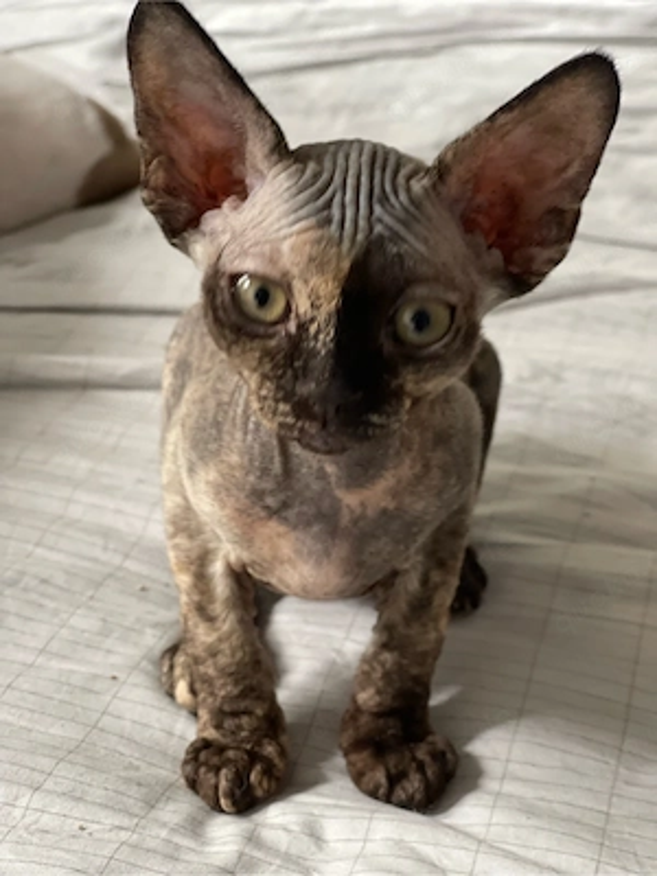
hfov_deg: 22.9
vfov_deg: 30.3
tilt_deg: -27.9
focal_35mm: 64
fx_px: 1620
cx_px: 328
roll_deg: -0.4
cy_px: 438
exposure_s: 1/40
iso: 200
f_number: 2.2
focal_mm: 7.5
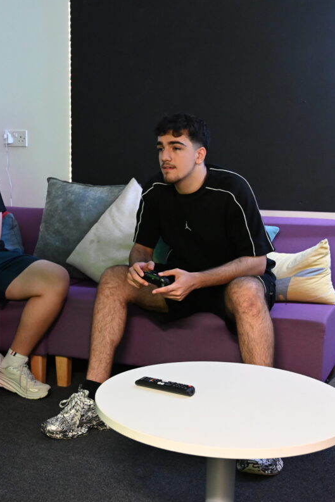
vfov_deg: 37.5
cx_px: 113
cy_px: 250
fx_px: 739
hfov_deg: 25.4
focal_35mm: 53
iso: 3200
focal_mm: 35
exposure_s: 1/60
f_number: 4
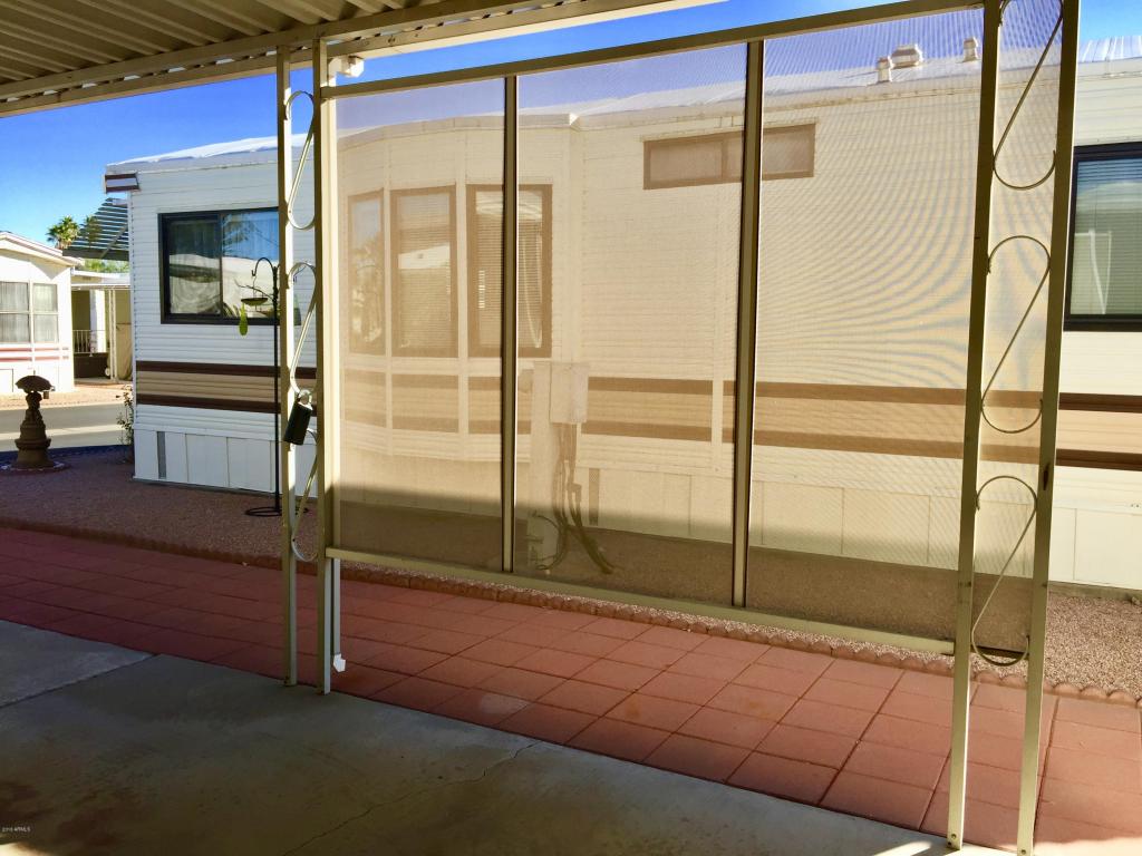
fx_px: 957
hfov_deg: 61.7
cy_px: 428
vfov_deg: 48.2
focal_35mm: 29
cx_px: 571
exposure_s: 1/746
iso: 32
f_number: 2.2
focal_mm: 4.15
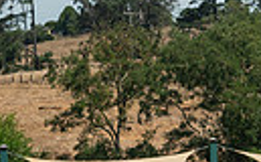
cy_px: 206
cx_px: 225
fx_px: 1306
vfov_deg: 7.0
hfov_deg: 11.4
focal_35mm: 184
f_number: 6.3
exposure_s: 1/2500
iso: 500
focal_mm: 40
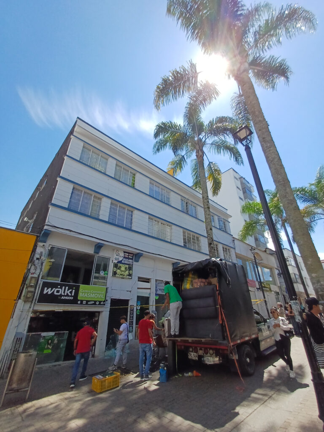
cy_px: 216
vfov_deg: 94.5
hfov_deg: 78.1
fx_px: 200
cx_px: 162
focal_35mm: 16
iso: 40
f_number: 2.2
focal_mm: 1.64
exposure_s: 1/809
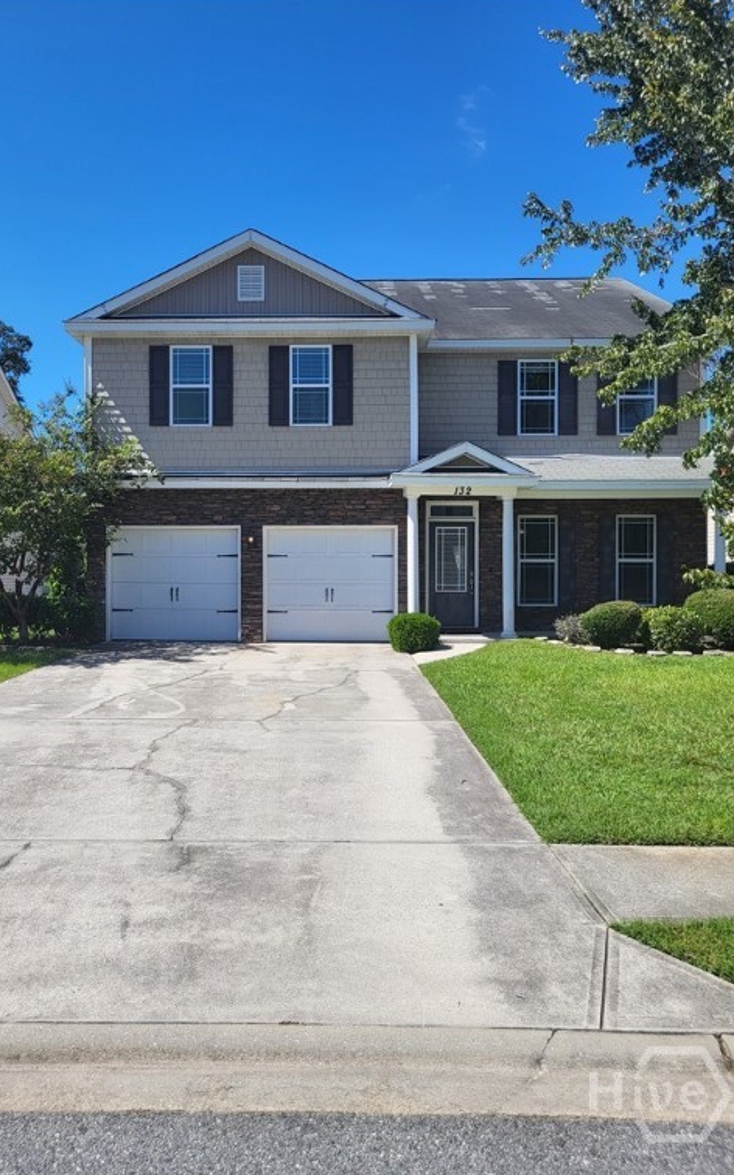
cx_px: 302
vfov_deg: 66.5
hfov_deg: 44.3
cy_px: 588
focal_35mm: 28
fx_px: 897
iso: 40
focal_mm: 5.4
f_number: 1.8
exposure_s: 1/2234
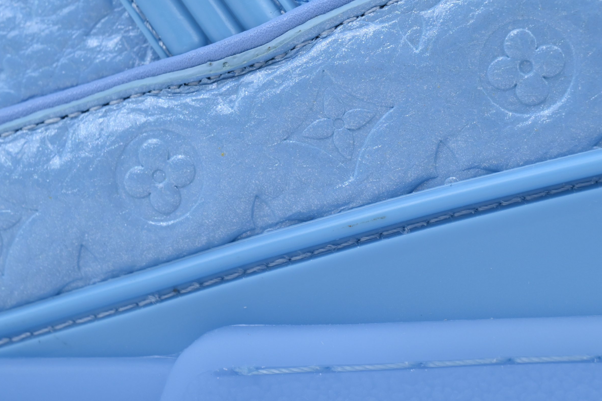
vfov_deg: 8.0
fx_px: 2876
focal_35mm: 172
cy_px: 118
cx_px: 362
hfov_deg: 11.9
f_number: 11
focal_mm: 99
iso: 400
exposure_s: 1/100
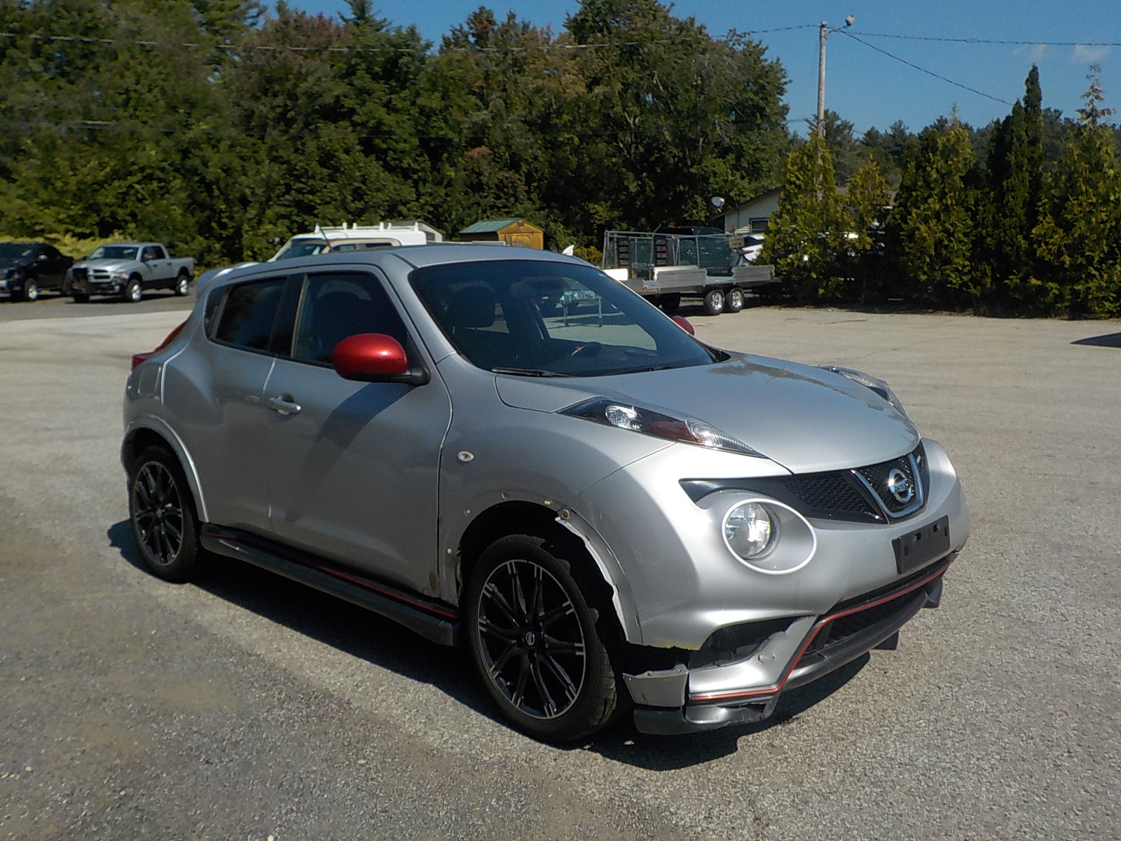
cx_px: 560
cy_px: 420
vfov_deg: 46.8
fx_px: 972
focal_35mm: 30
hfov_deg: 60.0
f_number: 3.3
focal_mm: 4.1
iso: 125
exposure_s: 1/2000
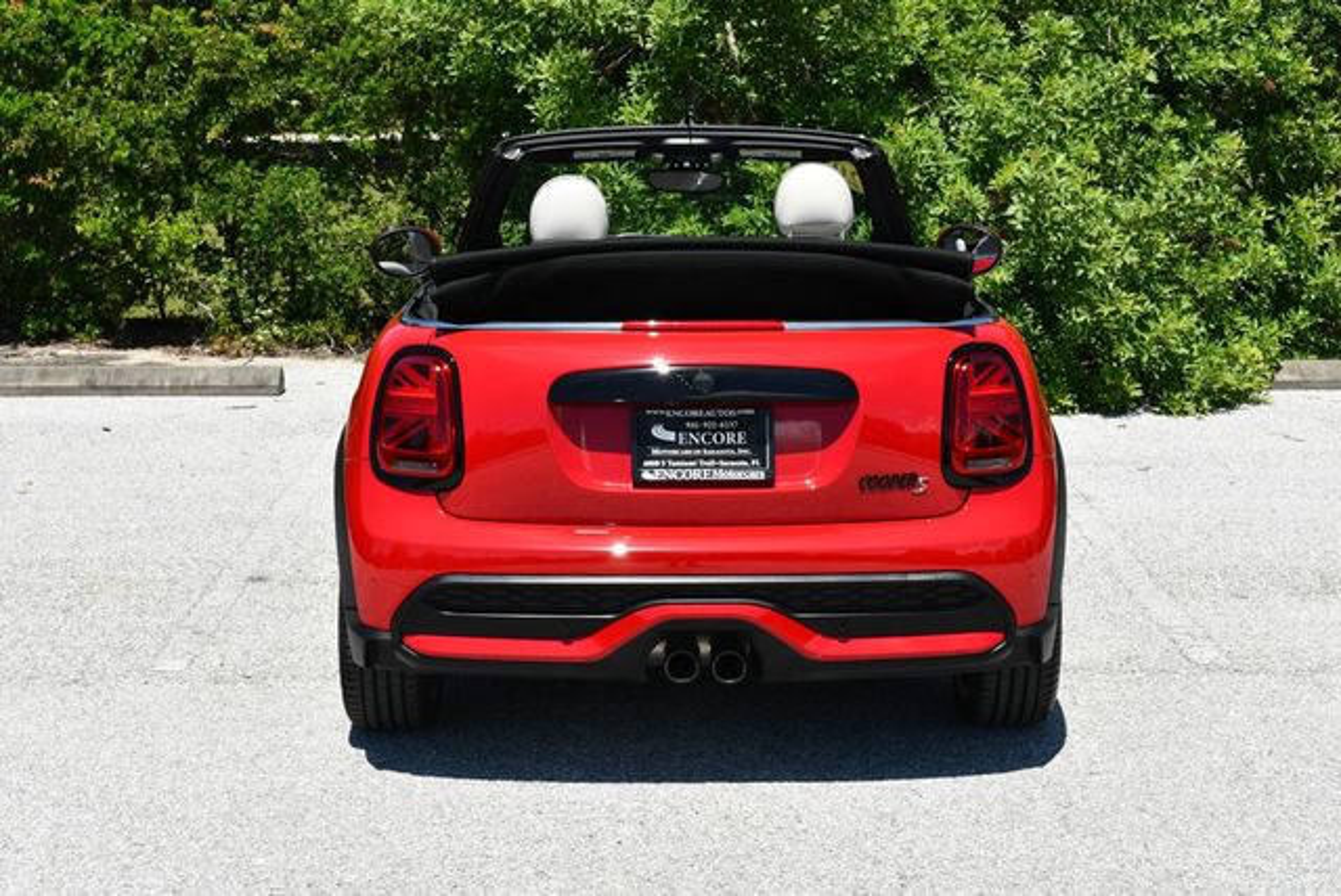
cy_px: 448
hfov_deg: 31.4
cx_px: 670
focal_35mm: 64
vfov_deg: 21.3
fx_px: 2386
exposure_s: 1/250
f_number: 8
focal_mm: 32
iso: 125
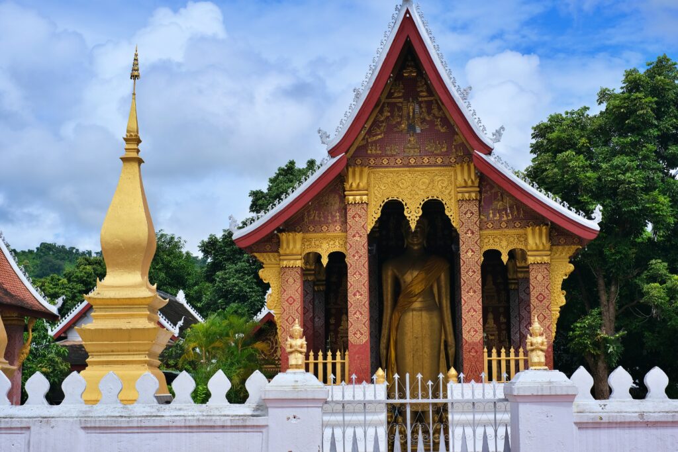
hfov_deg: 37.5
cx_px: 339
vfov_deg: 25.5
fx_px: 998
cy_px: 226
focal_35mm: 53
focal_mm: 35
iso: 320
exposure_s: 1/1400
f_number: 6.4
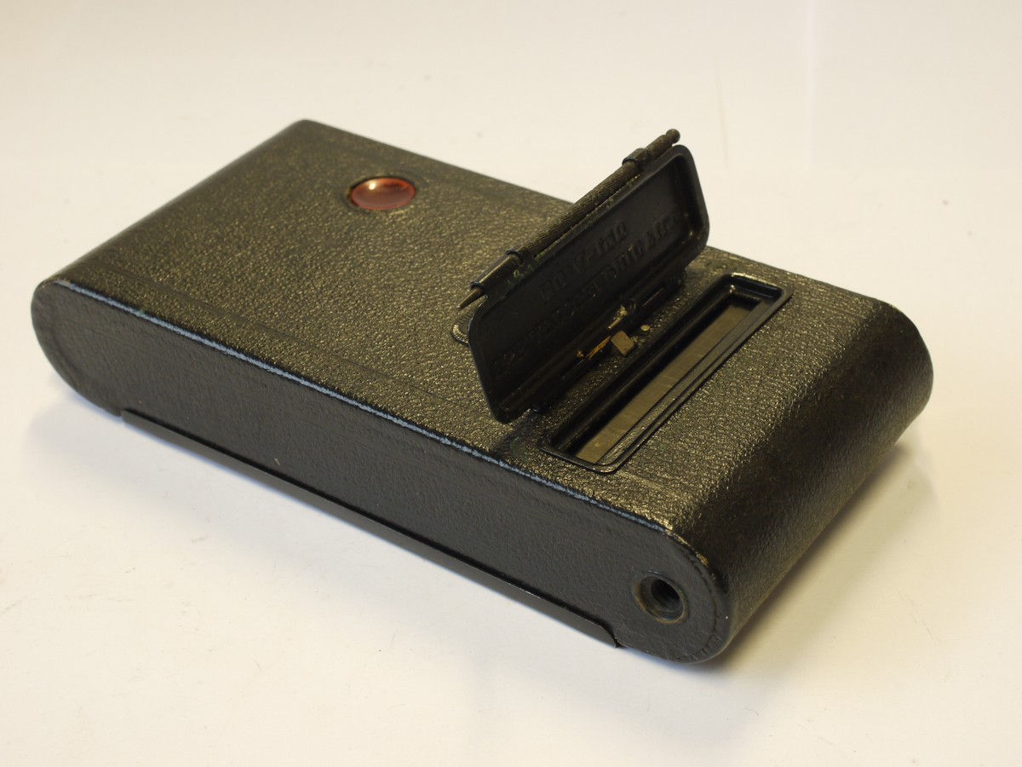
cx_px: 511
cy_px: 384
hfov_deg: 32.2
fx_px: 1771
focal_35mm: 60
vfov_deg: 24.4
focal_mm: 30
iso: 400
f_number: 9
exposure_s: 1/13
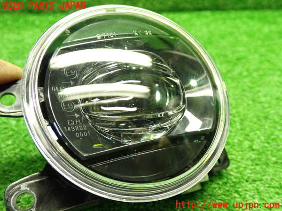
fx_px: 310
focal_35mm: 38
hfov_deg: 49.0
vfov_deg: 37.7
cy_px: 106
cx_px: 141
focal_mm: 6.83
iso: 640
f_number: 2.7
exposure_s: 1/40
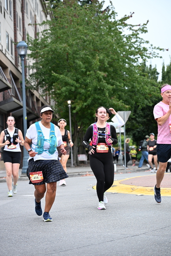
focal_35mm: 90
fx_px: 641
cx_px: 86
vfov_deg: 22.6
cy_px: 128
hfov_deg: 15.2
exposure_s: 1/640
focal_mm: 90
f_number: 4
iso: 1600
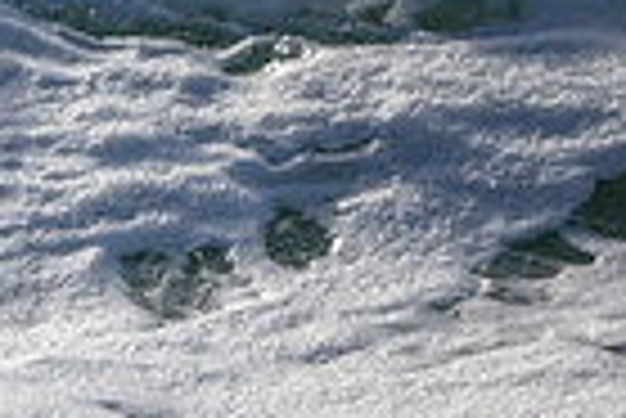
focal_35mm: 2044
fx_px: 35579
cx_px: -667
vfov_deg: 0.7
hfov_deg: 1.0
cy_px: 452
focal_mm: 490
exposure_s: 1/800
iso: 250
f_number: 10
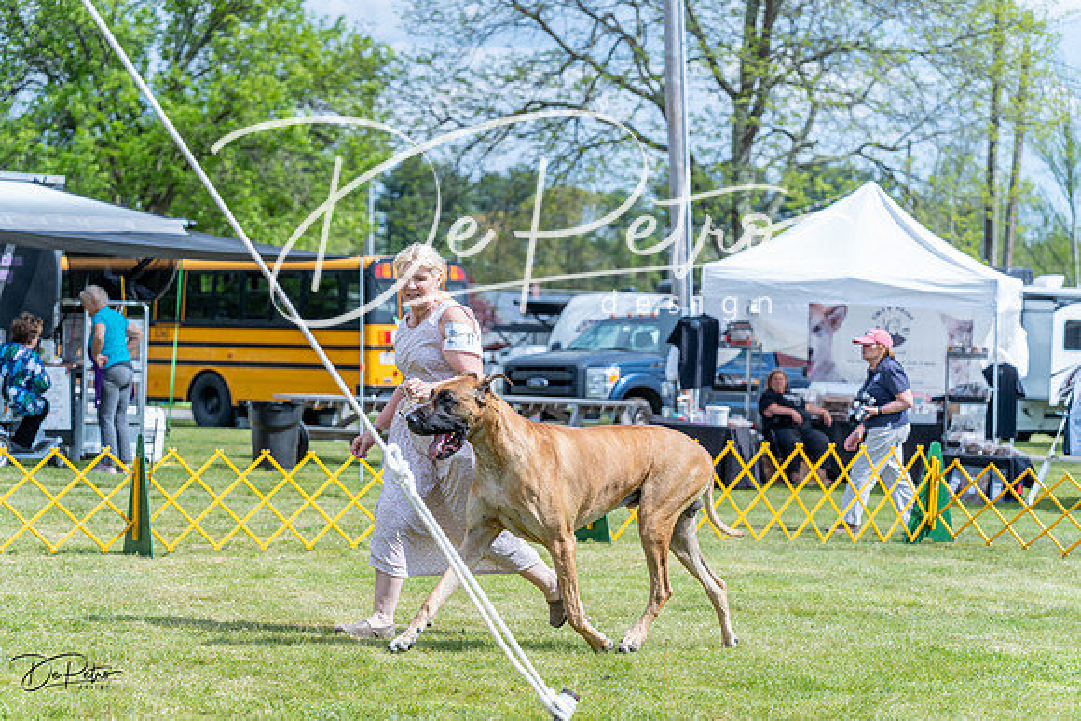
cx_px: 540
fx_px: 3274
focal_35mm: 109
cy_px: 360
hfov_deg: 18.8
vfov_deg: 12.6
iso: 400
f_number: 5
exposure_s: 1/1600
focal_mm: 109
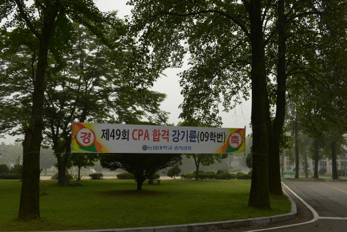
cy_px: 116
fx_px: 328
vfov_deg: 38.9
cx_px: 174
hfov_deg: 55.8
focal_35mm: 34
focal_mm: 34
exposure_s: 1/125
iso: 200
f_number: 7.1
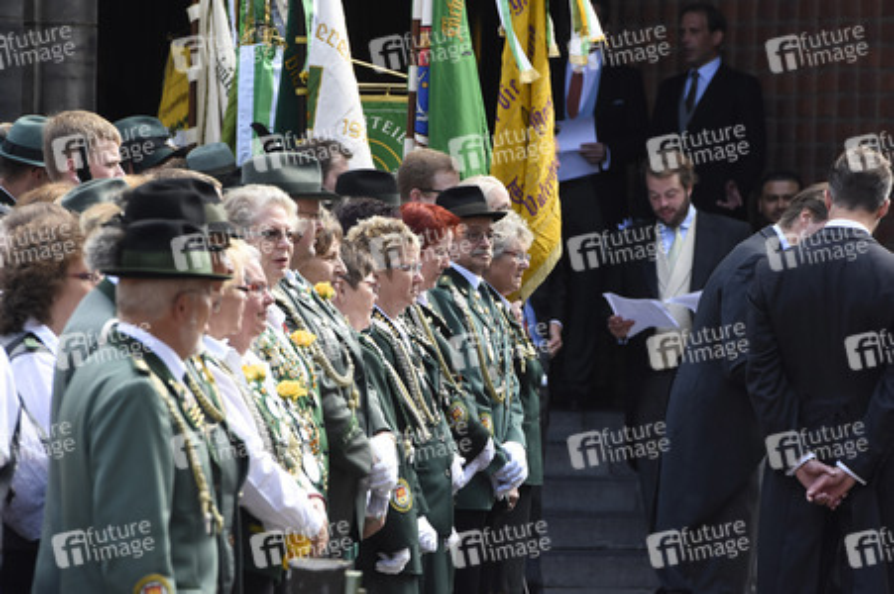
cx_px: 447
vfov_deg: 4.6
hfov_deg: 6.9
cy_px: 297
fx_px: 7444
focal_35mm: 300
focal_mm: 200
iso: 800
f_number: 7.1
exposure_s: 1/400
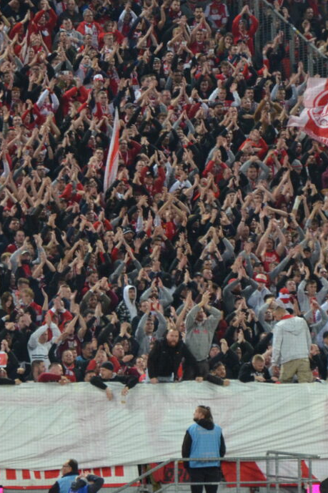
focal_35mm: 365
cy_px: 156
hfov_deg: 3.8
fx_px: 4993
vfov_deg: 5.6
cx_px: 84
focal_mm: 105
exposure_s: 1/125
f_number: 5.6
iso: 1400
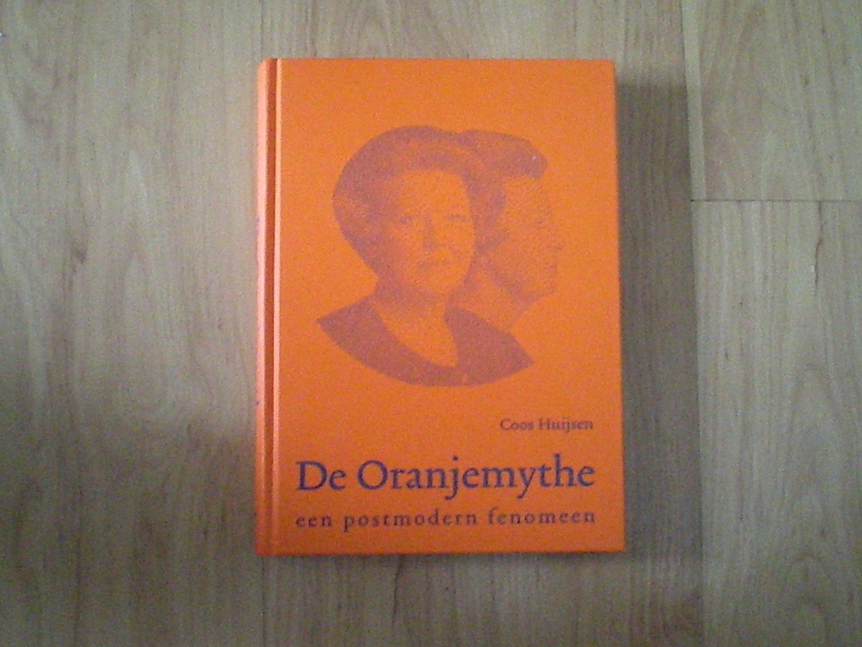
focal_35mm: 38
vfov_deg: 37.7
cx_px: 431
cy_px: 324
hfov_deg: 49.0
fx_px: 946
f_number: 3.1
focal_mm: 6.3
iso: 2016
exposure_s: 1/50
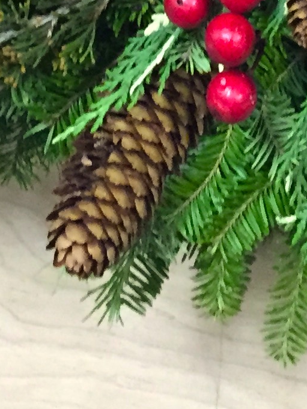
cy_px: -497
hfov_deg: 10.6
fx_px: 1643
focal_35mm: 139
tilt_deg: -17.5
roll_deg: -0.3
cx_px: 233
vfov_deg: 12.0
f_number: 2.2
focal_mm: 4.15
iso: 250
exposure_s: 1/24
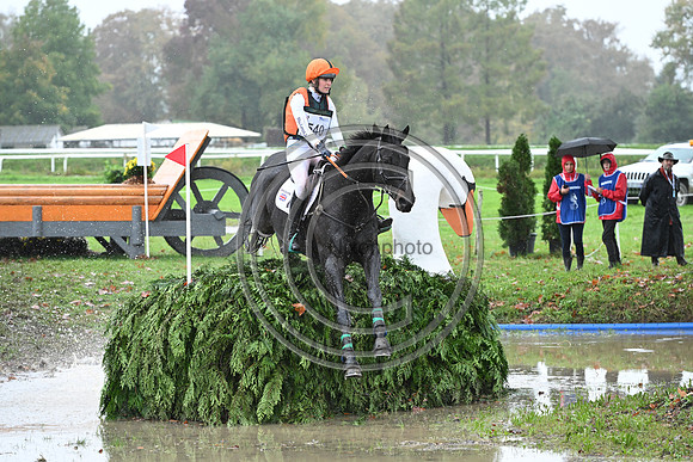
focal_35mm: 155
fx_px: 2984
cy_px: 231
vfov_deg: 8.9
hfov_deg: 13.2
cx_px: 346
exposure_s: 1/1250
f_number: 5
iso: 1800
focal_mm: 155
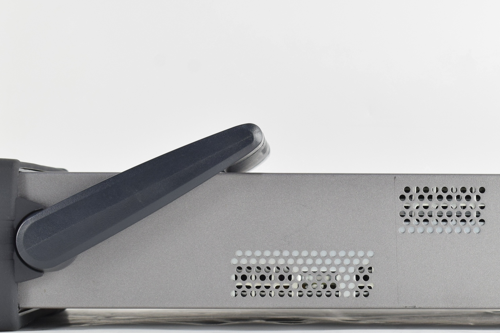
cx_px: 353
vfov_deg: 11.6
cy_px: 250
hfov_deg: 17.3
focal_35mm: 118
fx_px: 1639
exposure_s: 1/30
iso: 500
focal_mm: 48
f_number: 10
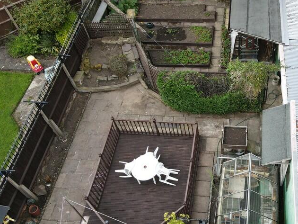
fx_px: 336
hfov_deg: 46.1
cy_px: 99
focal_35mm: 39
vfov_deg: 36.8
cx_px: 225
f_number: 2.8
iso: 100
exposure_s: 1/160
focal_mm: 4.5
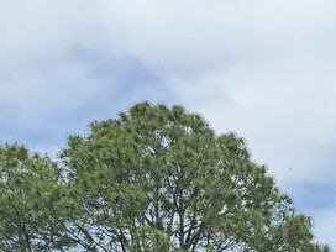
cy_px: 514
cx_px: 709
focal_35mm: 113
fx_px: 1097
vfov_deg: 11.7
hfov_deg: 14.1
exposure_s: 1/1980
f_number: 1.78
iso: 80
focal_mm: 6.76
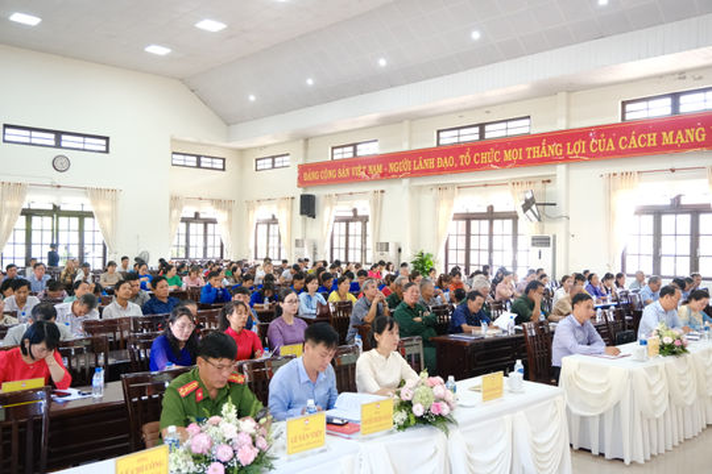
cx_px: 356
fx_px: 593
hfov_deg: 61.9
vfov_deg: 43.6
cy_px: 237
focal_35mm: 30
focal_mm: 20.2
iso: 2500
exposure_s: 1/100
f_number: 4
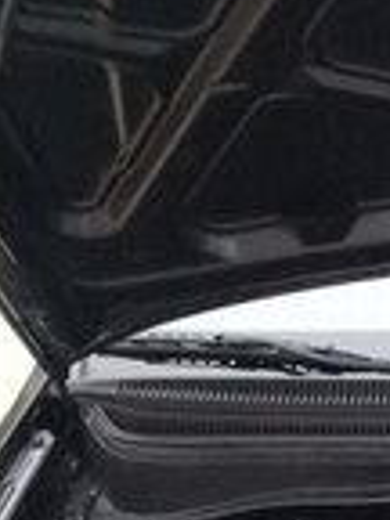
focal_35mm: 107
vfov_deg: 17.7
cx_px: 607
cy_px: 578
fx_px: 1607
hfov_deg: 13.0
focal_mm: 3.3
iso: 200
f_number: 2.2
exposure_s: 1/30
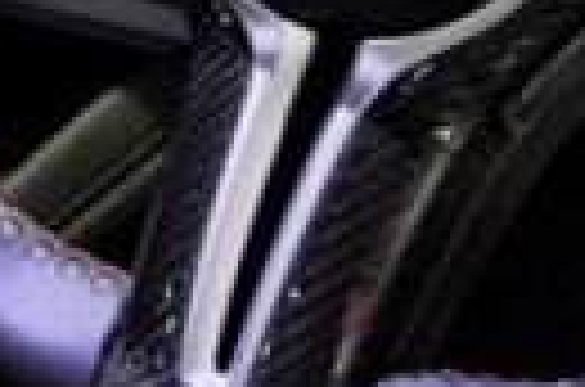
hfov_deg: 5.3
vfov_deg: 3.5
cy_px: -304
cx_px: 400
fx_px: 6371
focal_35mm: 393
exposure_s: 1/15
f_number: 5.6
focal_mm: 58
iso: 3200
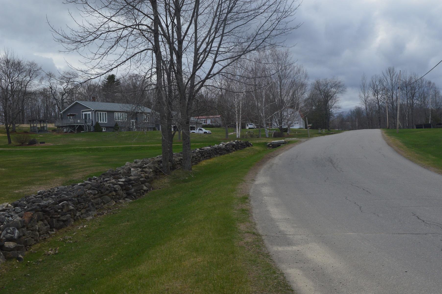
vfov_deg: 29.8
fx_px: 552
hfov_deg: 43.6
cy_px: 147
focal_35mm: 45
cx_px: 221
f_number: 10
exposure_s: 1/250
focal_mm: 30
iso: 400
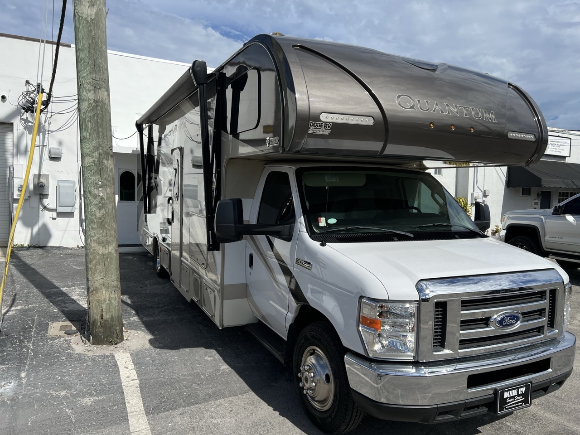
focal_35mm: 26
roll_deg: -1.0
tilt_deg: -4.7
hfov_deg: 67.3
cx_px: 290
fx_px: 436
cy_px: 218
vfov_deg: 53.1
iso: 50
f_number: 1.5
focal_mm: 5.7
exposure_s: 1/8000
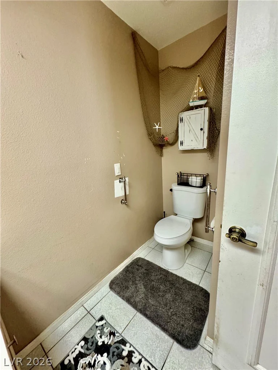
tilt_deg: -13.0
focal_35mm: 14
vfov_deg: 102.1
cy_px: 185
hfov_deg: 85.7
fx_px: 150
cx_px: 139
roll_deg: +3.2
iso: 640
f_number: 2.2
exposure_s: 1/60
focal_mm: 2.22
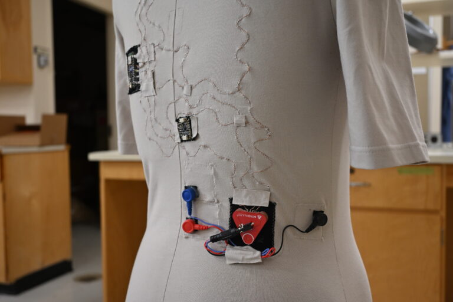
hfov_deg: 55.1
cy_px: 151
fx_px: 434
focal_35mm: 34
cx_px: 226
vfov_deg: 38.4
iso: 1400
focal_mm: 34.5
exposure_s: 1/125
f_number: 5
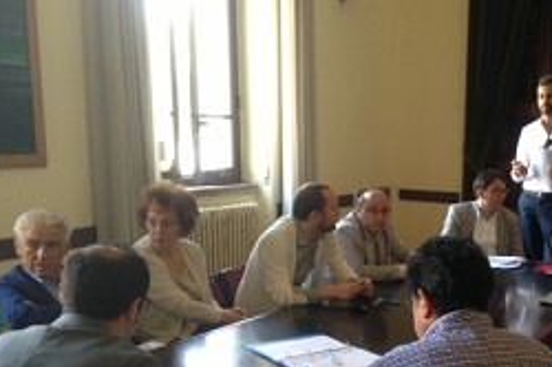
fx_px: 842
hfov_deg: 35.4
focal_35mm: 55
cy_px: 296
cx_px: 417
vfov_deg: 24.2
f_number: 2.4
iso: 100
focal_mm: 4.13
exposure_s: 1/20
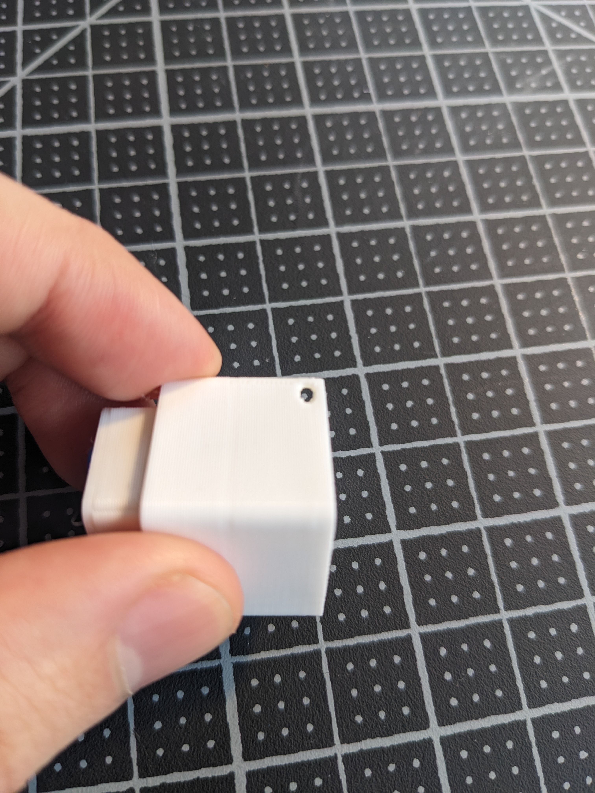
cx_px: 298
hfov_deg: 51.4
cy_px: 396
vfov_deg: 65.3
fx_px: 619
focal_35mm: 27
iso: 66
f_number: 1.73
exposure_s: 1/65.7
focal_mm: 4.38
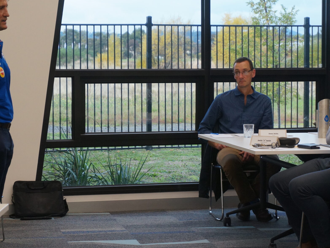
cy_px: 136
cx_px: 148
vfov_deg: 12.6
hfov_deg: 16.7
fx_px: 1125
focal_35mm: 118
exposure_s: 1/80
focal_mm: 50
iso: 500
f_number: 5.6
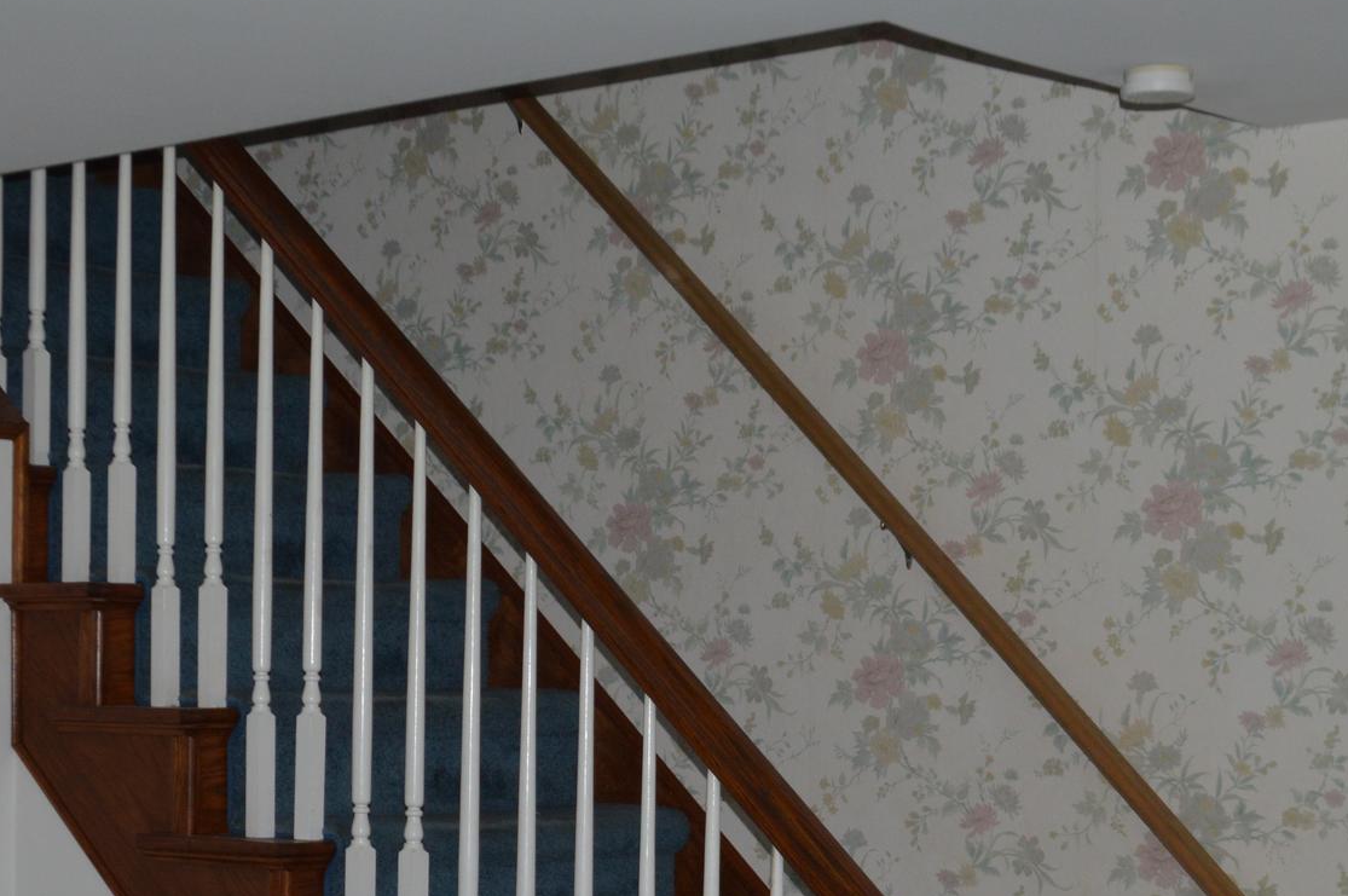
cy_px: 805
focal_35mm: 80
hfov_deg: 25.4
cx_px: 579
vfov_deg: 16.8
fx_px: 2989
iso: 450
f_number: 8
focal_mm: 29
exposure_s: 1/60
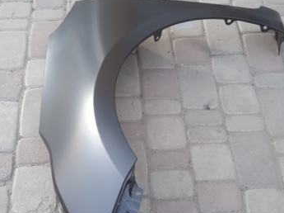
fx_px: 426
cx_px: 131
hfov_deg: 36.8
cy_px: 110
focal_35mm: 52
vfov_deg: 28.0
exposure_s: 1/108
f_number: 2.2
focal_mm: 3.43
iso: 100
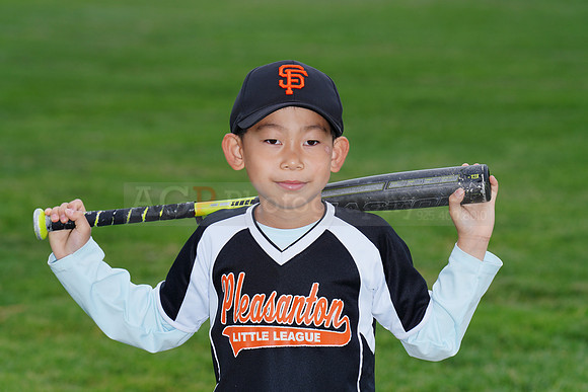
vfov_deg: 6.9
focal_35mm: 200
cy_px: 196
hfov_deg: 10.3
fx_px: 3267
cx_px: 294
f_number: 8
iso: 200
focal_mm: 200
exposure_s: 1/200
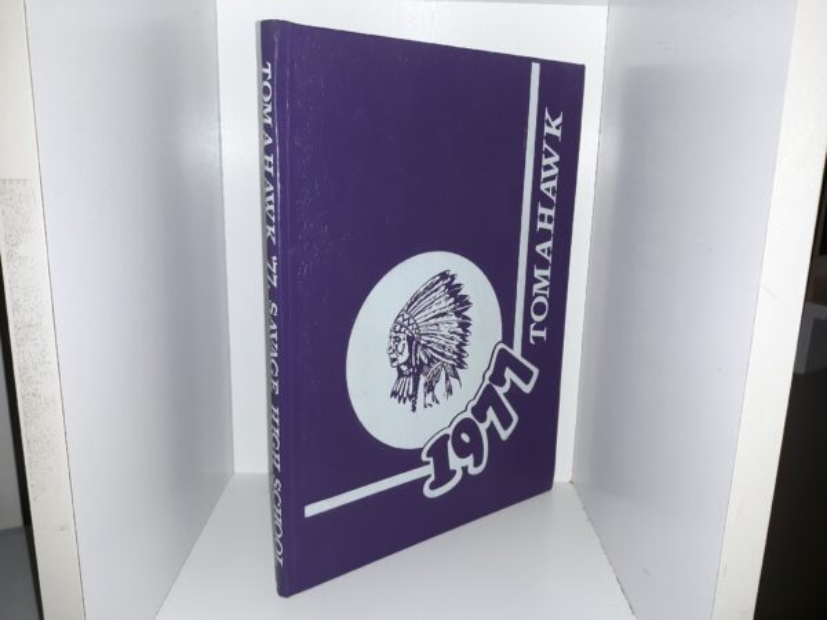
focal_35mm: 28
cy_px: 310
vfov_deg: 49.7
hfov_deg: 63.4
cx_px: 414
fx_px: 669
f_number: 1.7
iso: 80
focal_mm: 3.7
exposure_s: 1/120
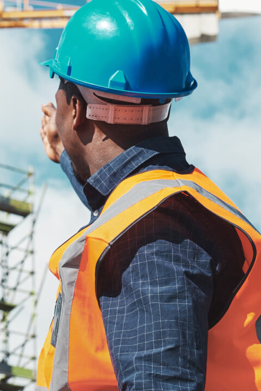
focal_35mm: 124
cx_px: -117
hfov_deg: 10.7
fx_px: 1348
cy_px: 187
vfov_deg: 16.5
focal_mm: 35
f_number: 5
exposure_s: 1/1600
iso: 200
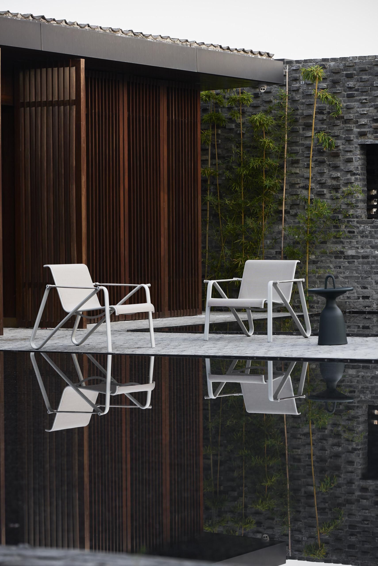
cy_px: 283
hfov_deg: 11.4
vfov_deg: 17.1
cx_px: 189
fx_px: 1888
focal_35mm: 120
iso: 200
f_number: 5.6
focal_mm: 120
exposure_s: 1/100
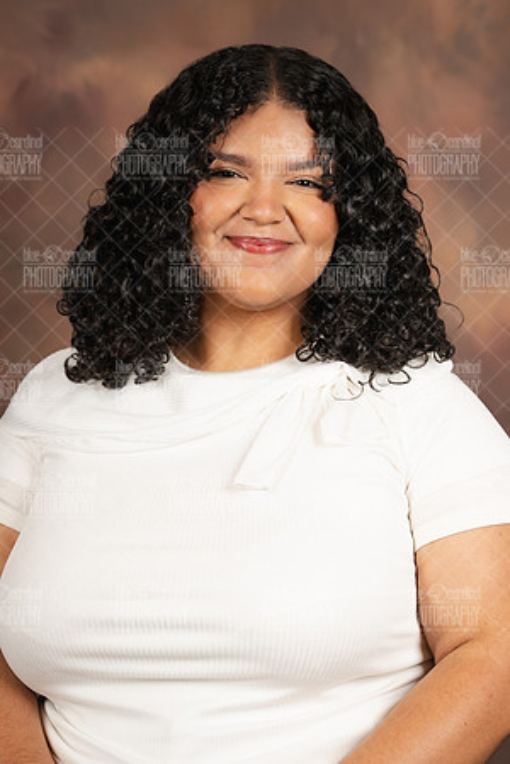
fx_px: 1487
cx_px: 255
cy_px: 382
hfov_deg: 19.5
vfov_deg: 28.8
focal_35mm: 70
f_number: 3.2
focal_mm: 70
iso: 64
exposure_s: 1/160
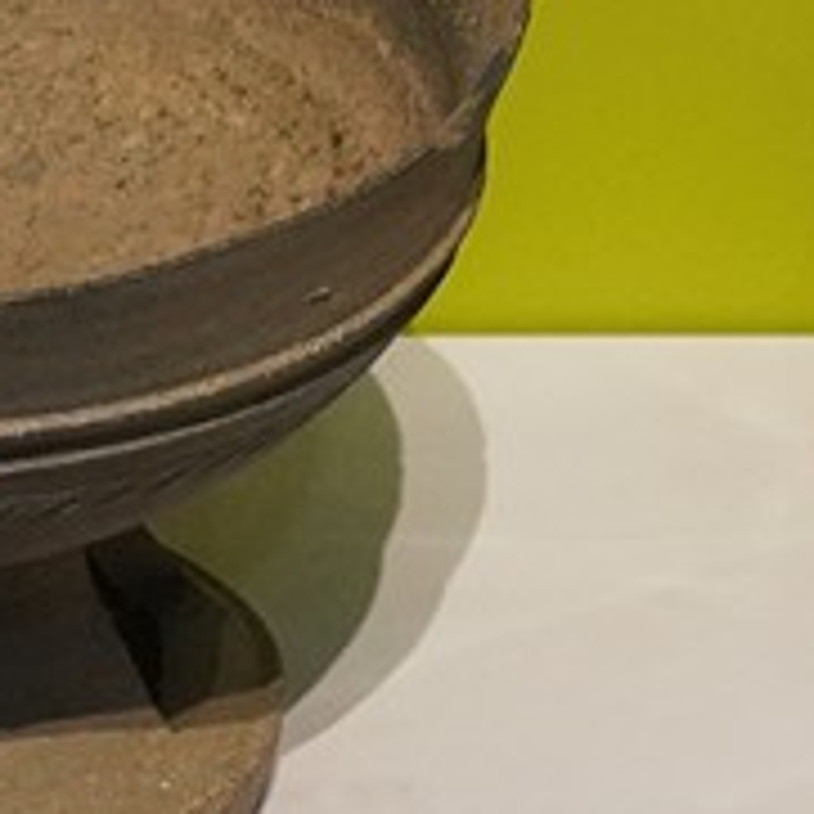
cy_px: -454
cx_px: 1057
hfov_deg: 4.6
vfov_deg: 4.6
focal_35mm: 376
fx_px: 10003
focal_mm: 40
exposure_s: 1/100
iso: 3200
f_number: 7.1
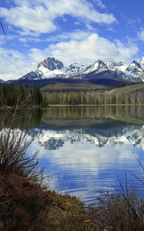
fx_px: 357
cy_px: 114
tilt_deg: -1.1
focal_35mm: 57
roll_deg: +0.3
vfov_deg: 35.7
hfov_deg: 22.7
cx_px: 90
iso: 64
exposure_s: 1/7874
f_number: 1.78
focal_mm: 6.76
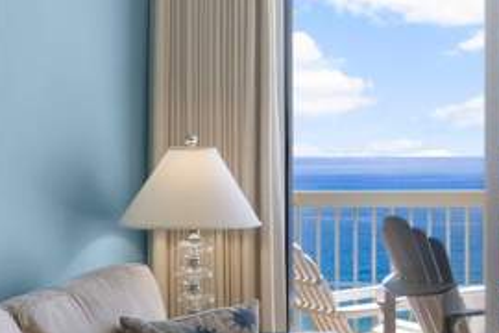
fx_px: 1015
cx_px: 614
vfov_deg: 18.6
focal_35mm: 73
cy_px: 150
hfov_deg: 24.7
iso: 400
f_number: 9
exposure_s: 1/100
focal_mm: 16.5
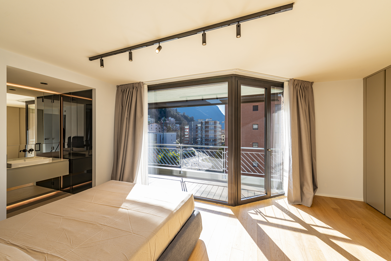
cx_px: 196
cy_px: 130
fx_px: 152
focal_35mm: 14
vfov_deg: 81.3
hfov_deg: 104.2
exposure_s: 1/25
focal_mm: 14
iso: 100
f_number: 9
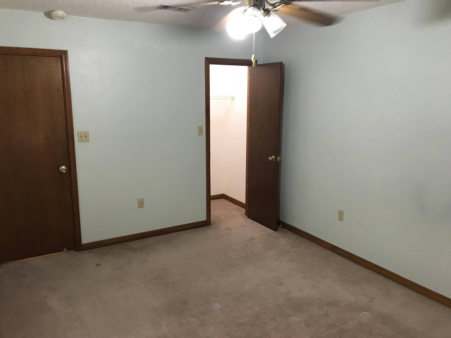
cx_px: 226
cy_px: 169
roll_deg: +0.2
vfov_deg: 49.7
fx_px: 365
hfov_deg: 63.4
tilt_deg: -10.9
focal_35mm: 28
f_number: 1.8
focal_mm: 3.99
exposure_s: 1/15
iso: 80
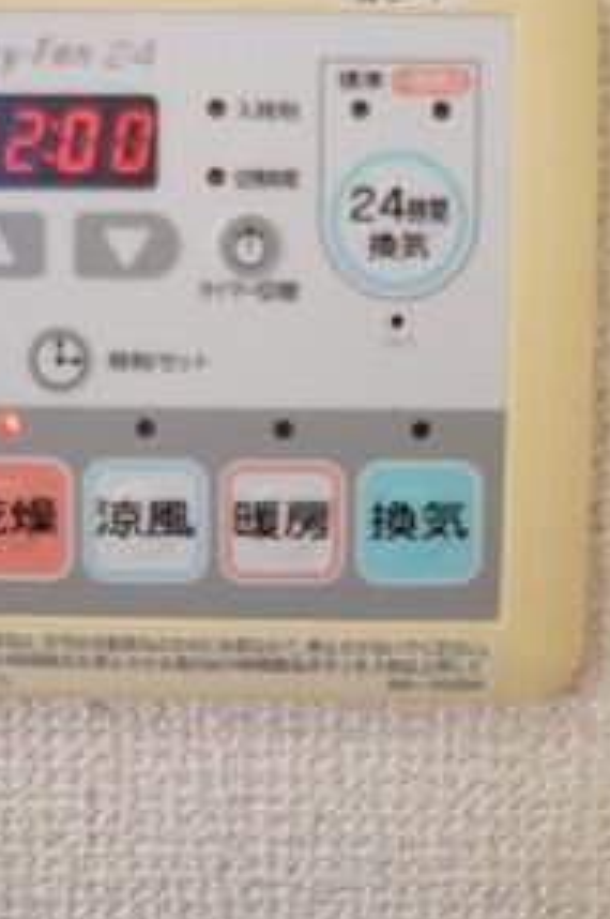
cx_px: 258
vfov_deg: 45.7
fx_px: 1070
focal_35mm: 42
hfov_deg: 31.8
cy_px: 302
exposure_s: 1/60
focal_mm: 16
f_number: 2.8
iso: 640
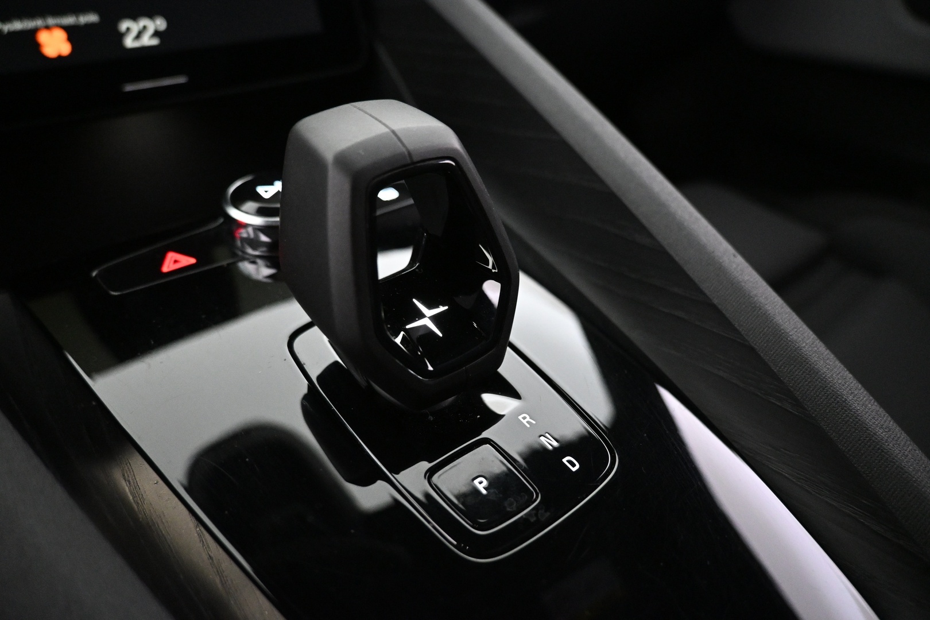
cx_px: 465
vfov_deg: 53.1
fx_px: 620
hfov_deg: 73.7
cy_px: 310
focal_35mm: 24
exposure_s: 1/50
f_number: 3.5
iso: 4000
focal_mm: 16
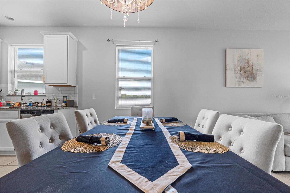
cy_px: 96
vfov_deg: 77.3
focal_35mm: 15
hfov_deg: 100.4
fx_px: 121
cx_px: 145
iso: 250
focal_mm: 10
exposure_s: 1/8
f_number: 9
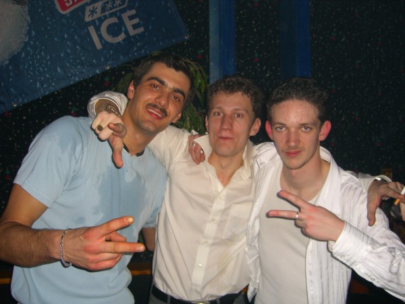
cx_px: 202
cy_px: 152
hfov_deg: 49.0
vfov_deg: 37.7
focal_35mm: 38
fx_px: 445
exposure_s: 1/60
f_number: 2.8
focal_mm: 7.9
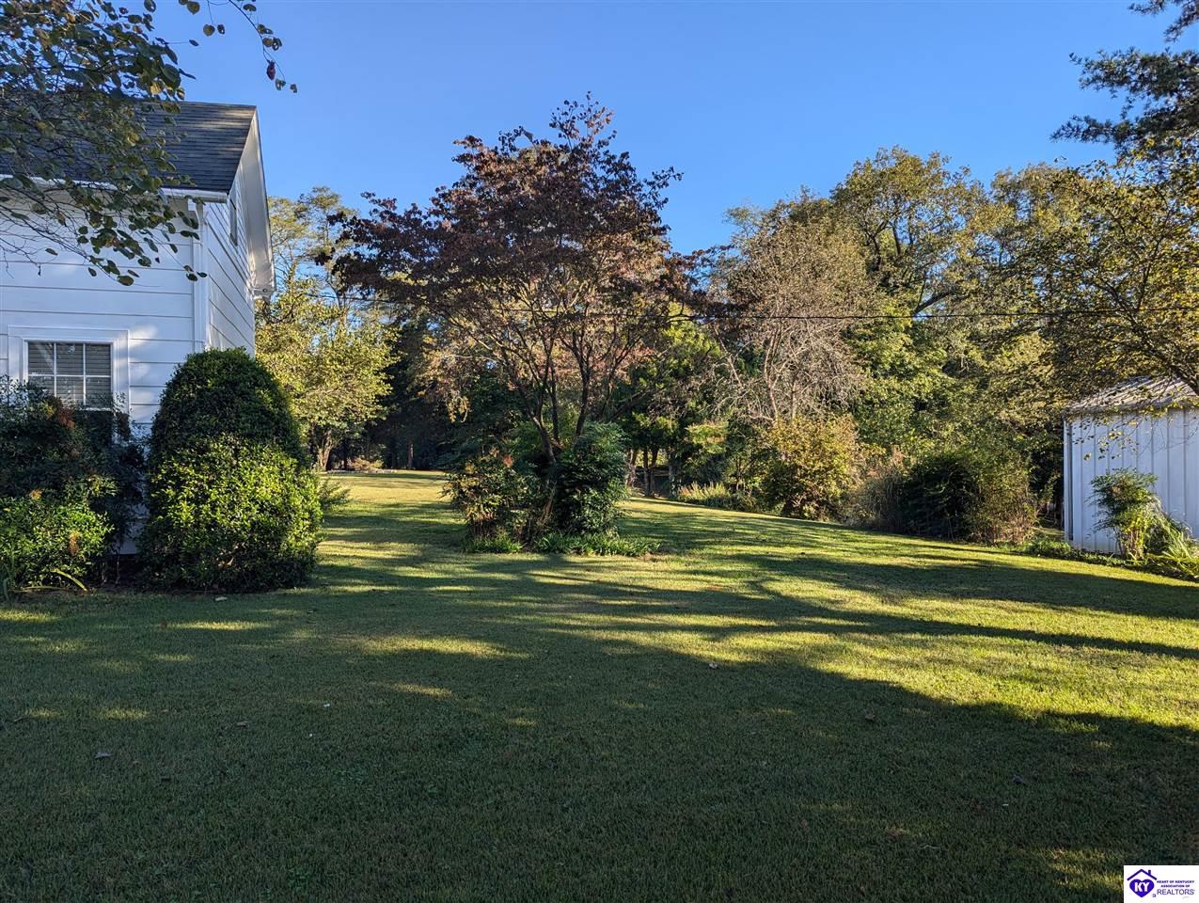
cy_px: 452
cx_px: 600
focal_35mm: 24
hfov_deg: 71.5
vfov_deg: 56.9
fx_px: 832
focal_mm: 6.81
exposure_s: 1/845
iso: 48
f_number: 1.85
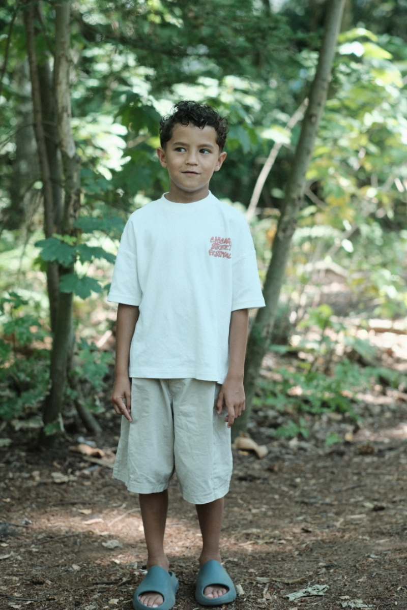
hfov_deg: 16.3
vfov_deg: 24.2
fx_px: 1424
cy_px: 305
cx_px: 204
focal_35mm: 84
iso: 400
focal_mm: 56
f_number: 2.2
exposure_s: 1/250
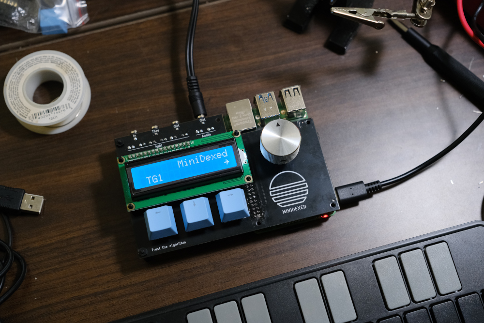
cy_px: 162
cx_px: 242
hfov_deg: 39.6
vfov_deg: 27.0
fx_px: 672
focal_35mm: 50
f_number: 2.8
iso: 1600
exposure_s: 1/250
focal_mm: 33
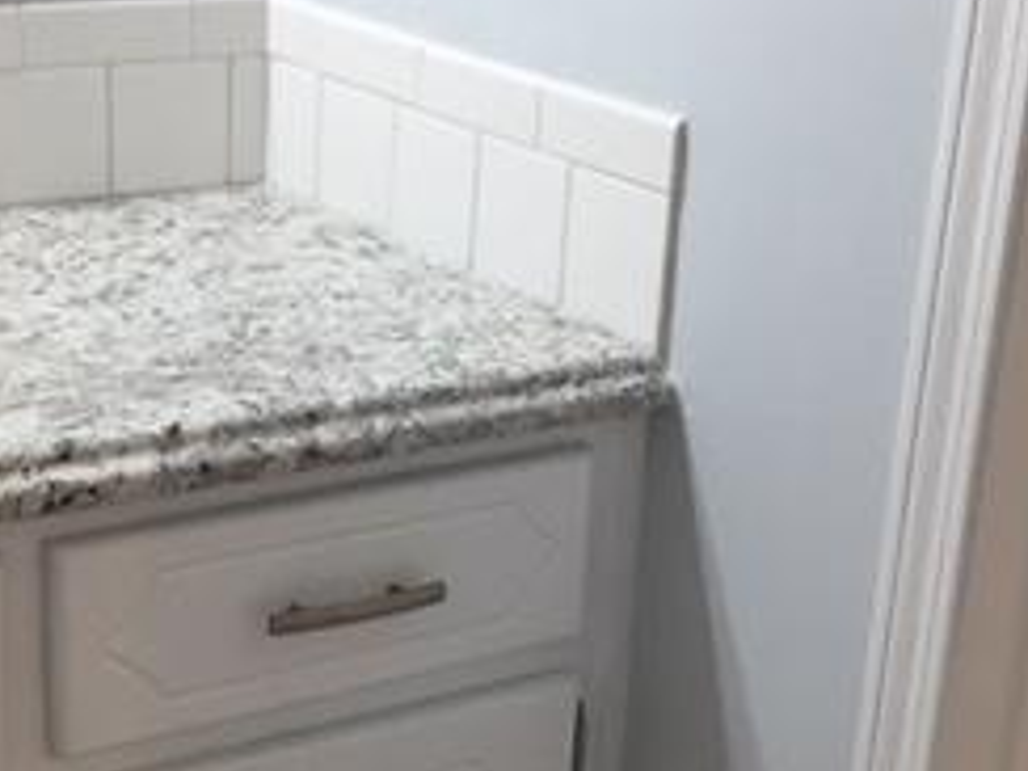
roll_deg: -2.1
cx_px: 426
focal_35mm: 76
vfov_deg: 19.3
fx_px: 2257
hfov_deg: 25.6
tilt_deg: -21.6
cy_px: 539
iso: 32
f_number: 2.2
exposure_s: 1/30
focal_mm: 4.15
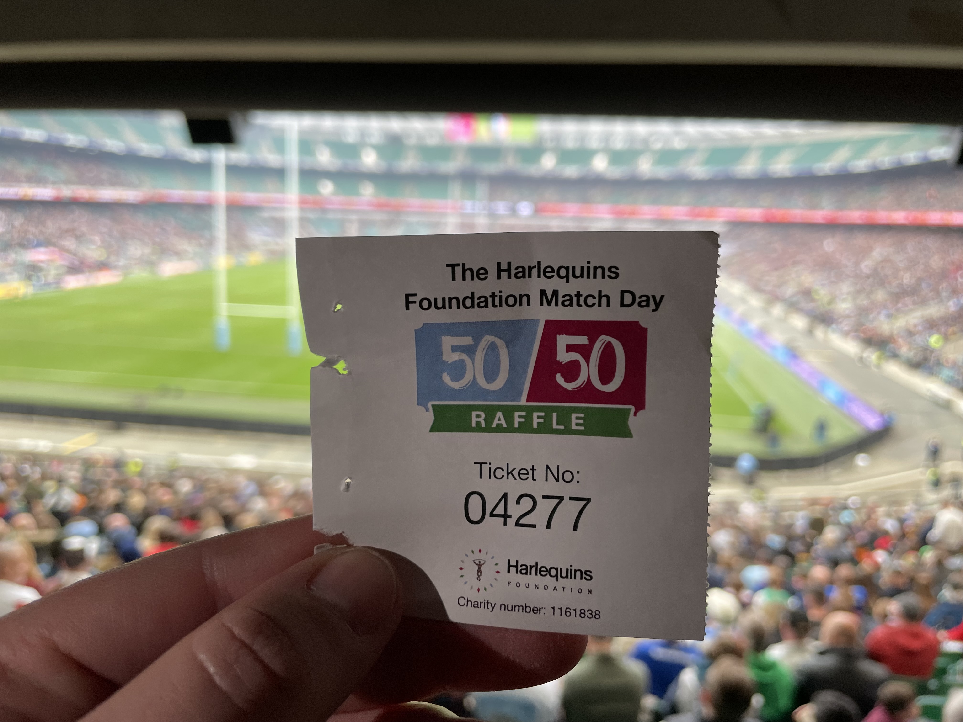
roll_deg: -2.2
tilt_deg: -10.6
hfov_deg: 67.3
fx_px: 723
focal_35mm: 26
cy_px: 361
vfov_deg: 53.1
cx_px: 482
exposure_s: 1/121
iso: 64
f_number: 1.6
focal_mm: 4.2
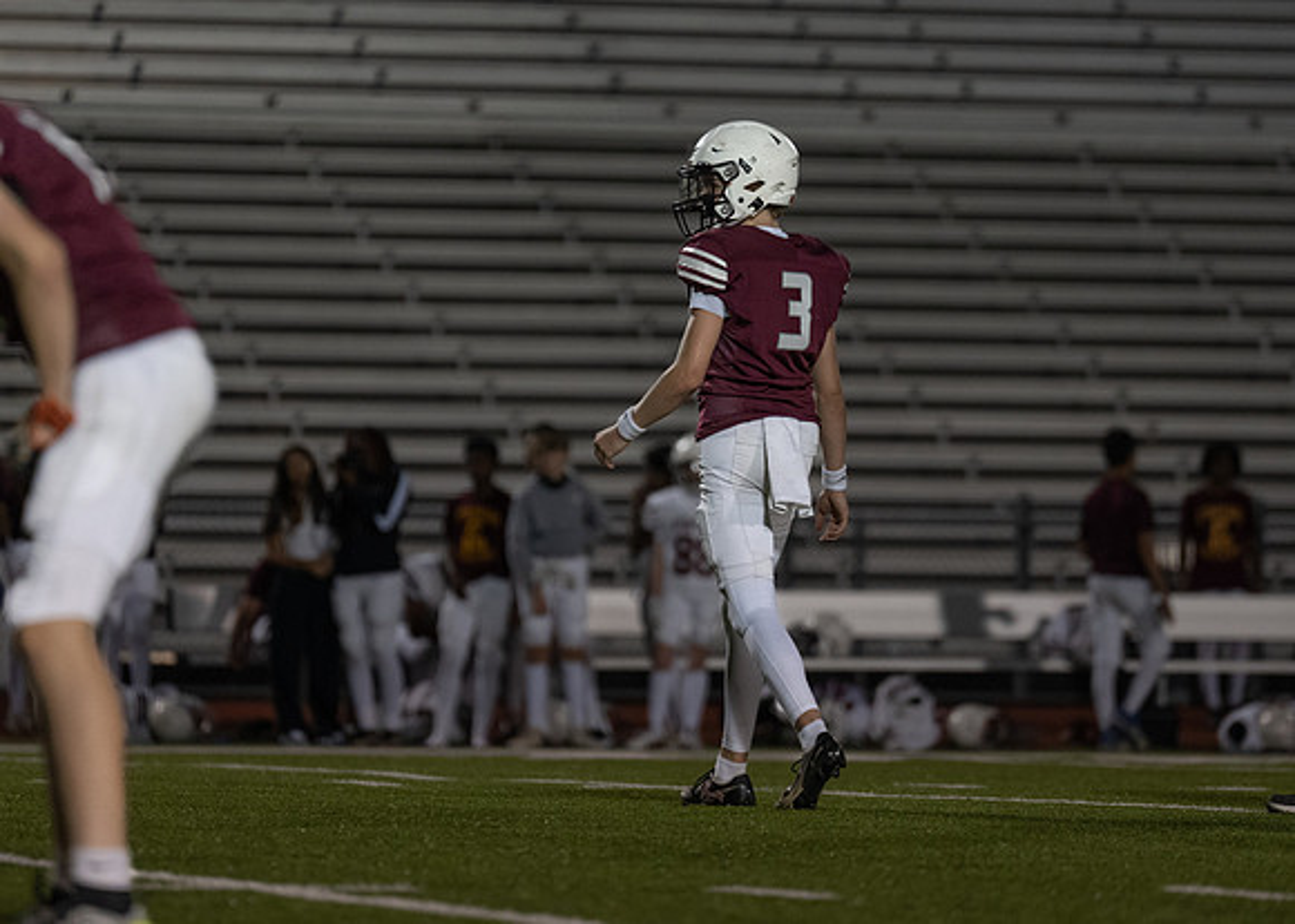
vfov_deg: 4.6
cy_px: 383
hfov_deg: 6.5
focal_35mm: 310
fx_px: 11408
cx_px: 723
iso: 2000
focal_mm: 200
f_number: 2.8
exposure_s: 1/1000
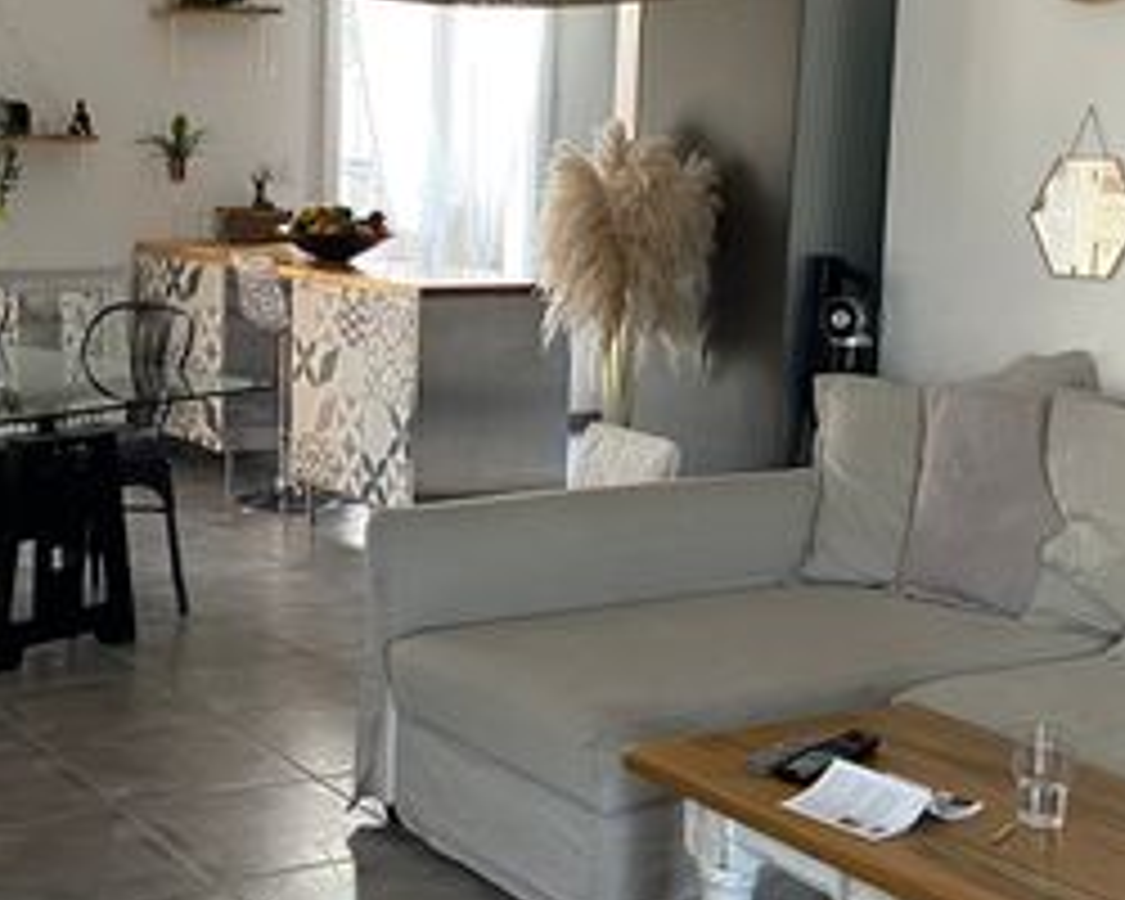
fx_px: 2031
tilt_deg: -6.5
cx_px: 297
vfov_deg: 24.9
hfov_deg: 30.5
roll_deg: -1.8
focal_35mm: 61
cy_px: 356
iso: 125
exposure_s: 1/50
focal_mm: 4.25
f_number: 1.8
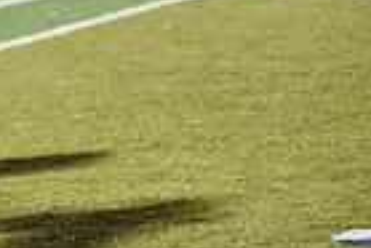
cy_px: 12
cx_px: -390
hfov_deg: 4.3
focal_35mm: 468
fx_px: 4828
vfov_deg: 2.9
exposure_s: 1/1250
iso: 6400
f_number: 2.8
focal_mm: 112
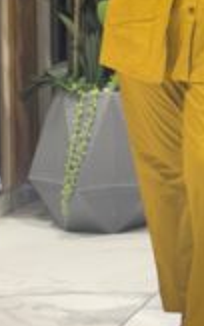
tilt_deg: -4.2
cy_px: 8
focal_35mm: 125
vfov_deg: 16.4
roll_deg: -0.2
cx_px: 204
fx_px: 1111
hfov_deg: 10.4
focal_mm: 6.76
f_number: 1.78
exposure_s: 1/100
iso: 160
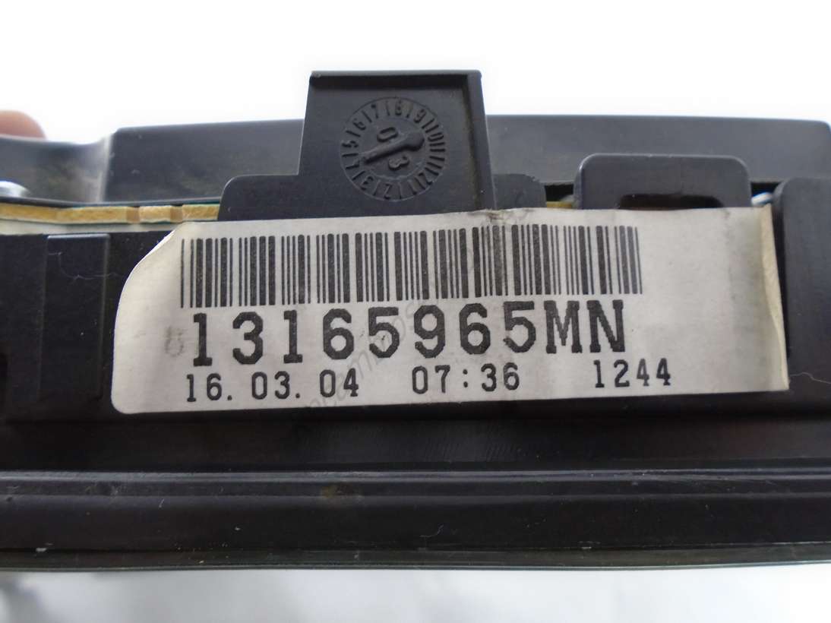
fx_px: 624
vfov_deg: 53.0
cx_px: 416
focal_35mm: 26
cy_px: 312
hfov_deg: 67.3
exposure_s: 1/30
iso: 200
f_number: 3.2
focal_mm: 4.6
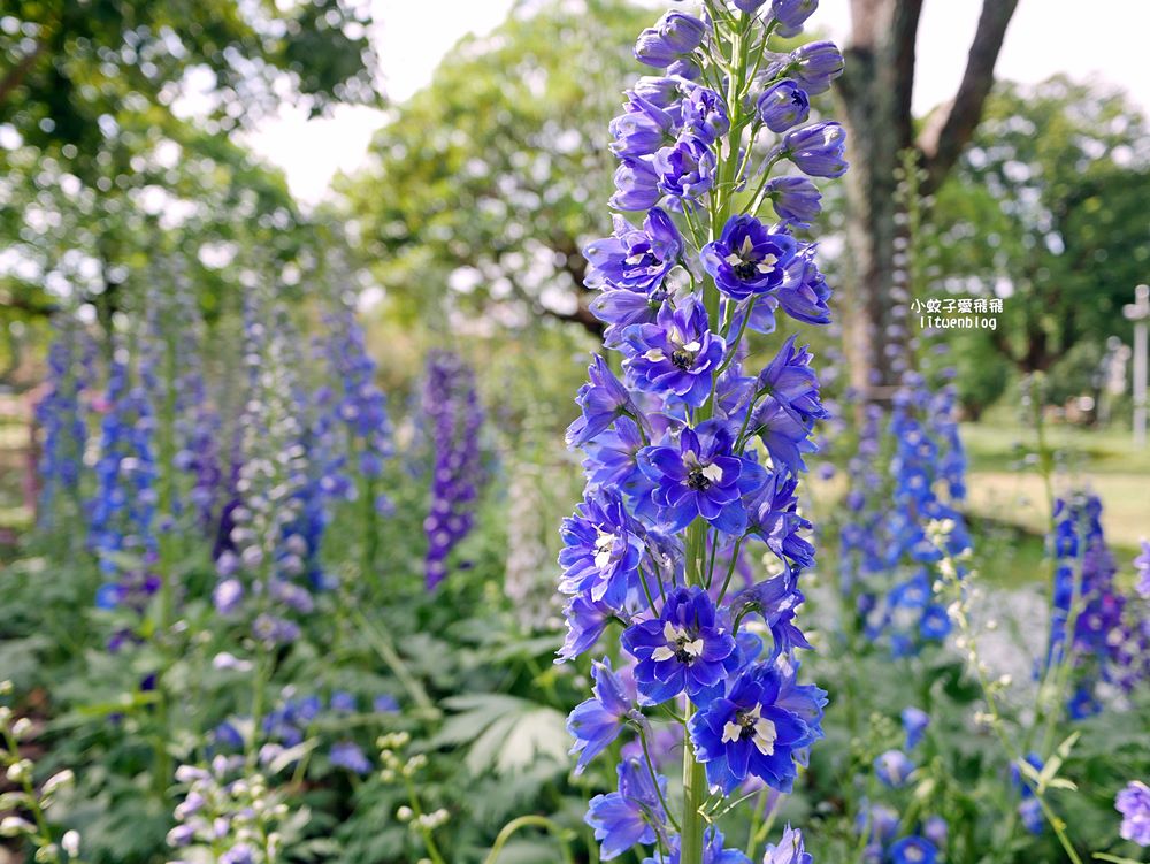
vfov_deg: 49.8
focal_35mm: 28
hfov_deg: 63.4
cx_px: 575
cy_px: 432
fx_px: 931
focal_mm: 14
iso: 200
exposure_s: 1/640
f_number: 3.2
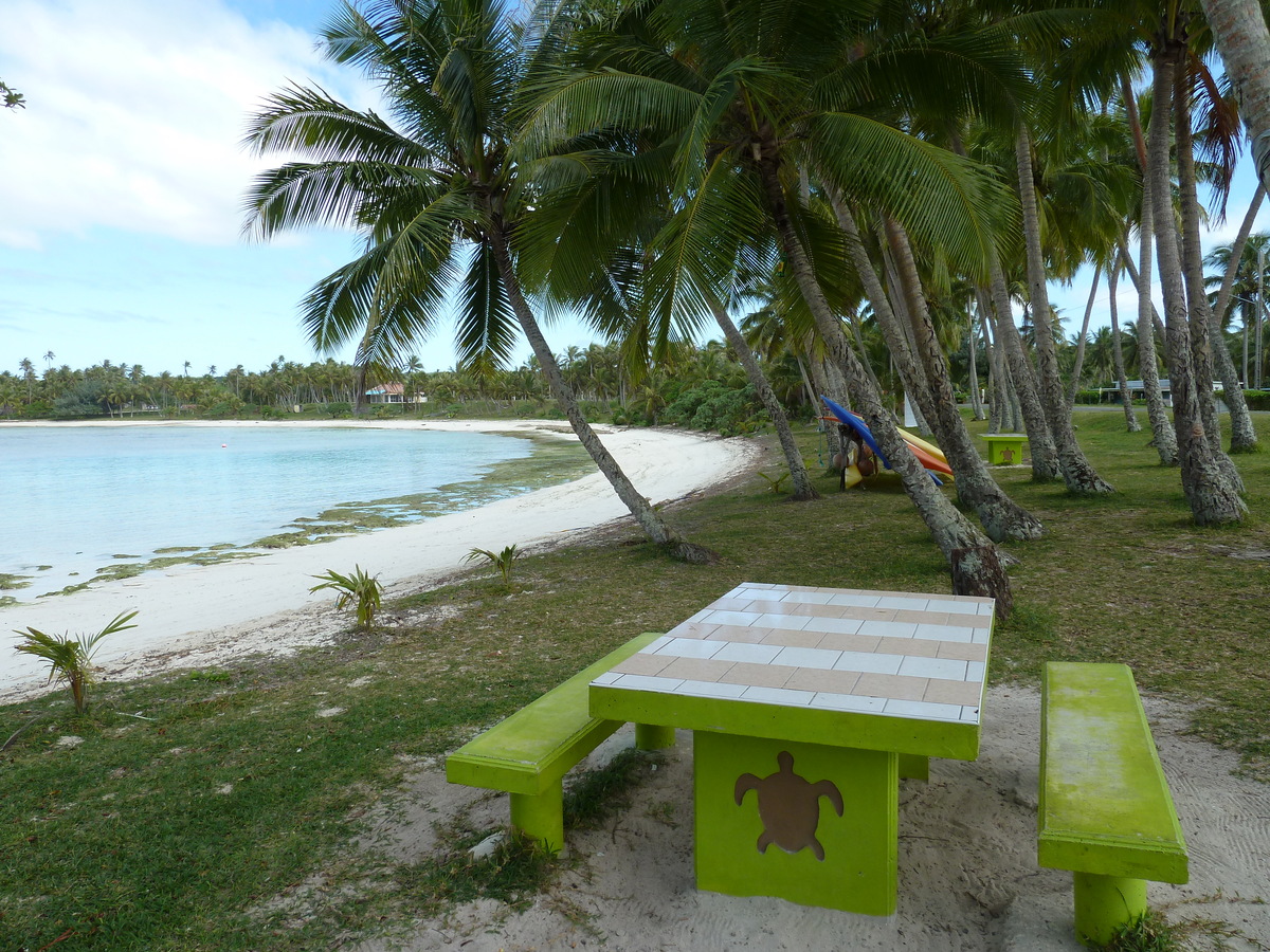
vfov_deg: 54.9
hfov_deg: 69.4
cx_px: 635
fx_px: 917
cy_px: 476
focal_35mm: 25
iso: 80
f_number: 4
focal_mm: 4.1
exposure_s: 1/320
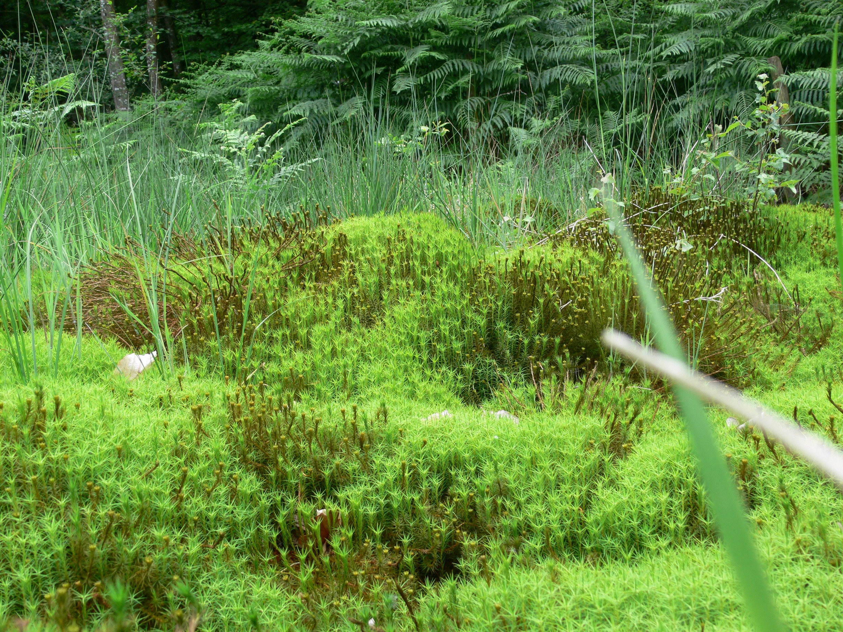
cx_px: 422
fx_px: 852
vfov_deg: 40.7
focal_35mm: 35
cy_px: 316
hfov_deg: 52.6
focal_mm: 7.4
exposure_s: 1/50
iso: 80
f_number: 4
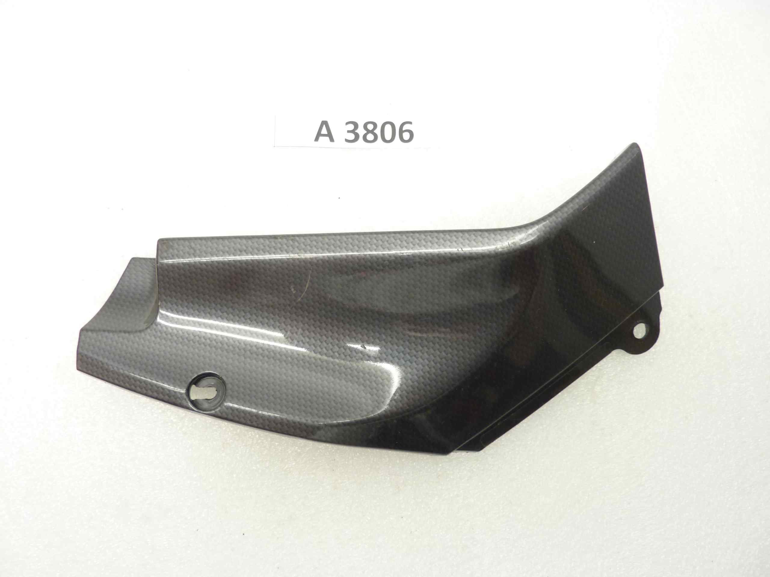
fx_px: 556
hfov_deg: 69.4
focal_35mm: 25
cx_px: 385
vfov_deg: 54.9
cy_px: 288
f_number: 3.3
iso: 80
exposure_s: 1/8
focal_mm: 4.1
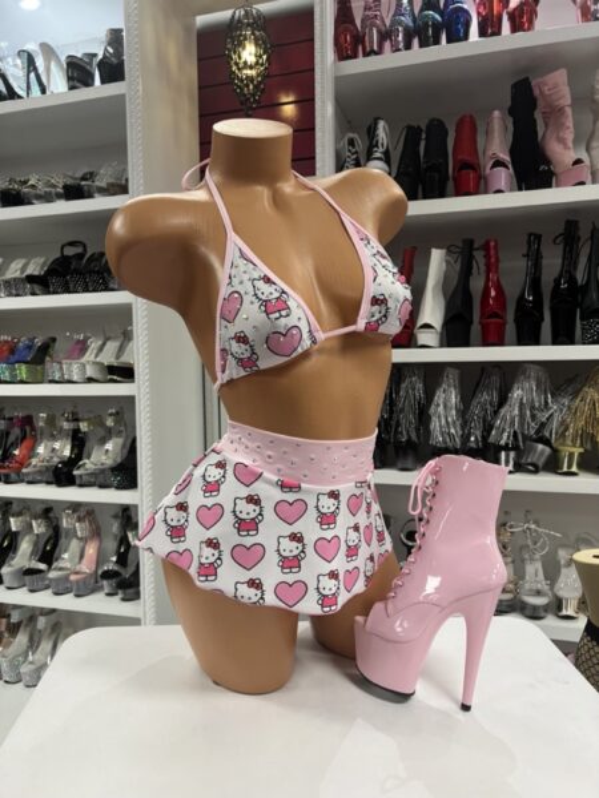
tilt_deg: -2.4
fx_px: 600
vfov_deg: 67.3
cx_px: 300
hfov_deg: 53.1
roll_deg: +1.5
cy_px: 399
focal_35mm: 26
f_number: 1.5
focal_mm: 5.7
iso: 100
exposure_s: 1/60
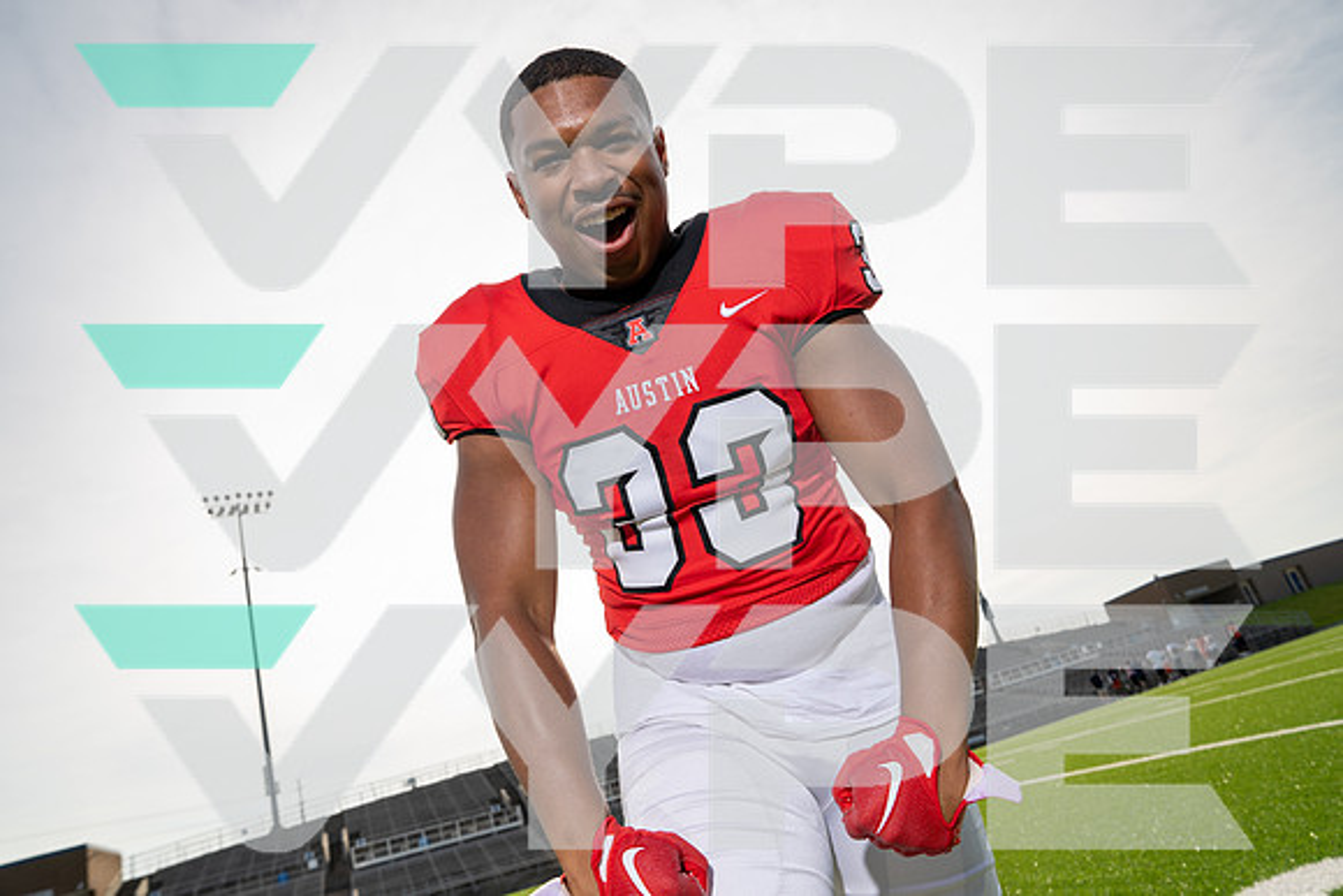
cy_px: 448
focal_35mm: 24
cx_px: 672
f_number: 6.3
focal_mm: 24
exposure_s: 1/250
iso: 100
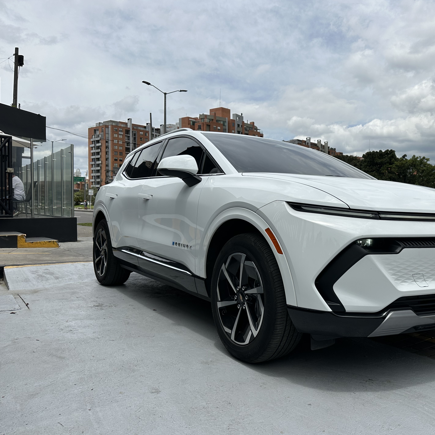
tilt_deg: -2.2
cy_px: 222
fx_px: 427
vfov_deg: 54.0
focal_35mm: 30
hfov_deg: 52.7
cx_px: 298
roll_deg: -0.6
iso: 80
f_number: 1.78
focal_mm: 6.86
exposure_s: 1/9709
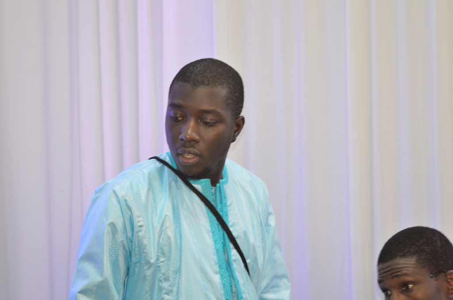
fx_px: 1544
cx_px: 226
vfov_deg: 11.1
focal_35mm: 123
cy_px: 150
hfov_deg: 16.7
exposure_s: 1/50
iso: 640
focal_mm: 82
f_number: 4
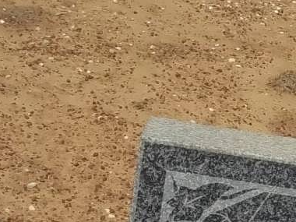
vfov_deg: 14.5
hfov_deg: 18.7
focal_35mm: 101
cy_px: 200
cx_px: 327
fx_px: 864
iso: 80
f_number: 5.5
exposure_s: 1/1000
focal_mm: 5.7
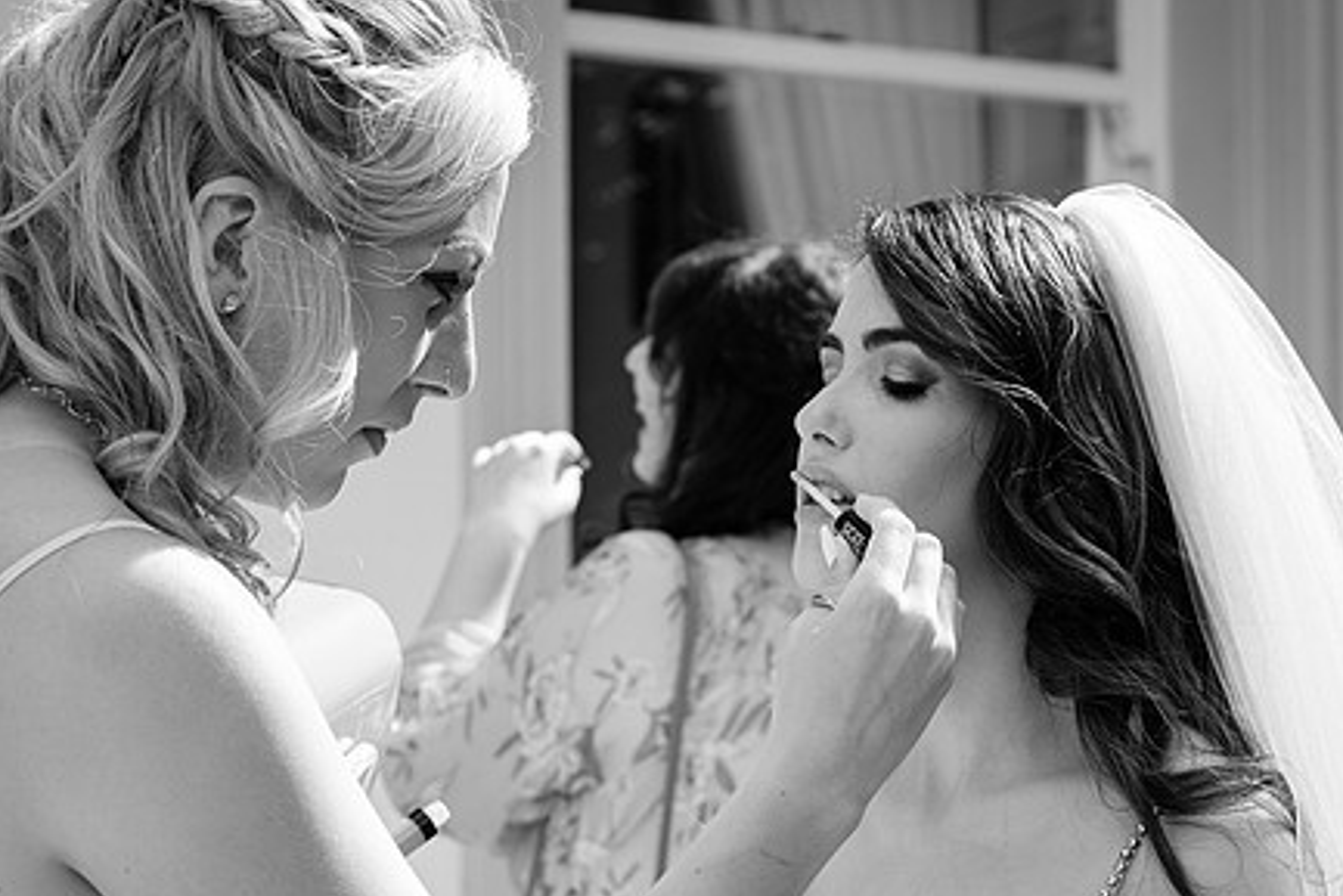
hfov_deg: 18.9
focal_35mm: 108
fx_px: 4030
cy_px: 560
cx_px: 600
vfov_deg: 12.7
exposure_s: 1/500
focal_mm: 52
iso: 200
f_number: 5
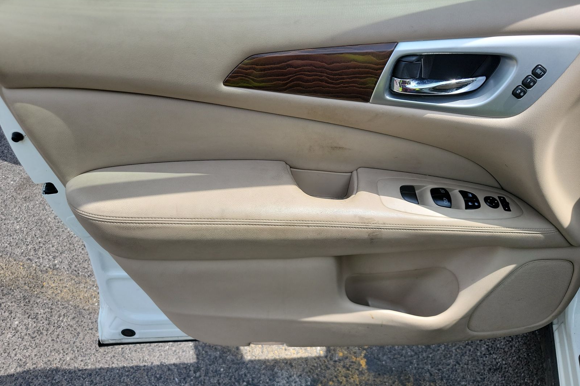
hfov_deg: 71.5
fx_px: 403
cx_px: 290
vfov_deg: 51.3
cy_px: 202
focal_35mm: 25
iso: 50
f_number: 1.8
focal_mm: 6.7
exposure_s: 1/586
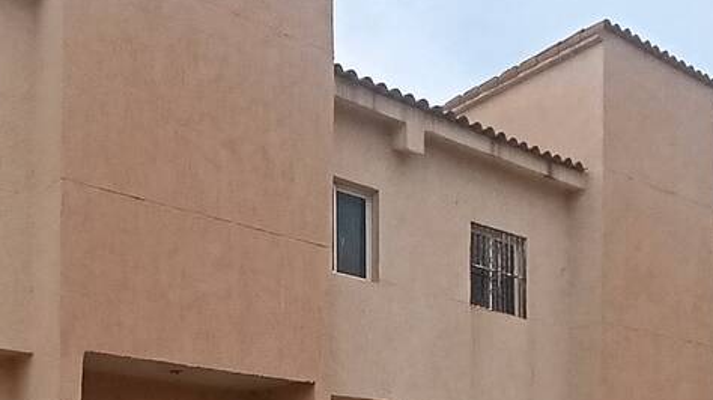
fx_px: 1001
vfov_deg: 20.7
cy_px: 513
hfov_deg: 39.2
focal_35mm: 53
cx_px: 361
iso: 50
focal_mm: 1.65
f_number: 2.2
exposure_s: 1/370
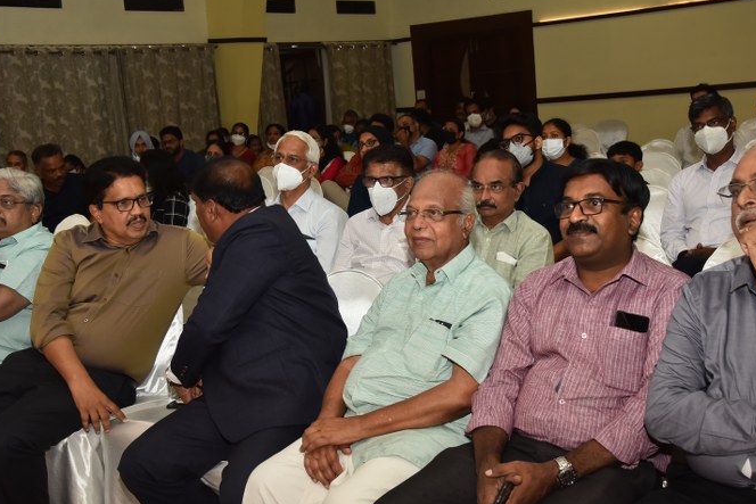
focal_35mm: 53
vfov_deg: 25.5
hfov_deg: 37.5
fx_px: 1113
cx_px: 422
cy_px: 236
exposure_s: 1/125
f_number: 9
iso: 1000
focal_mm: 44
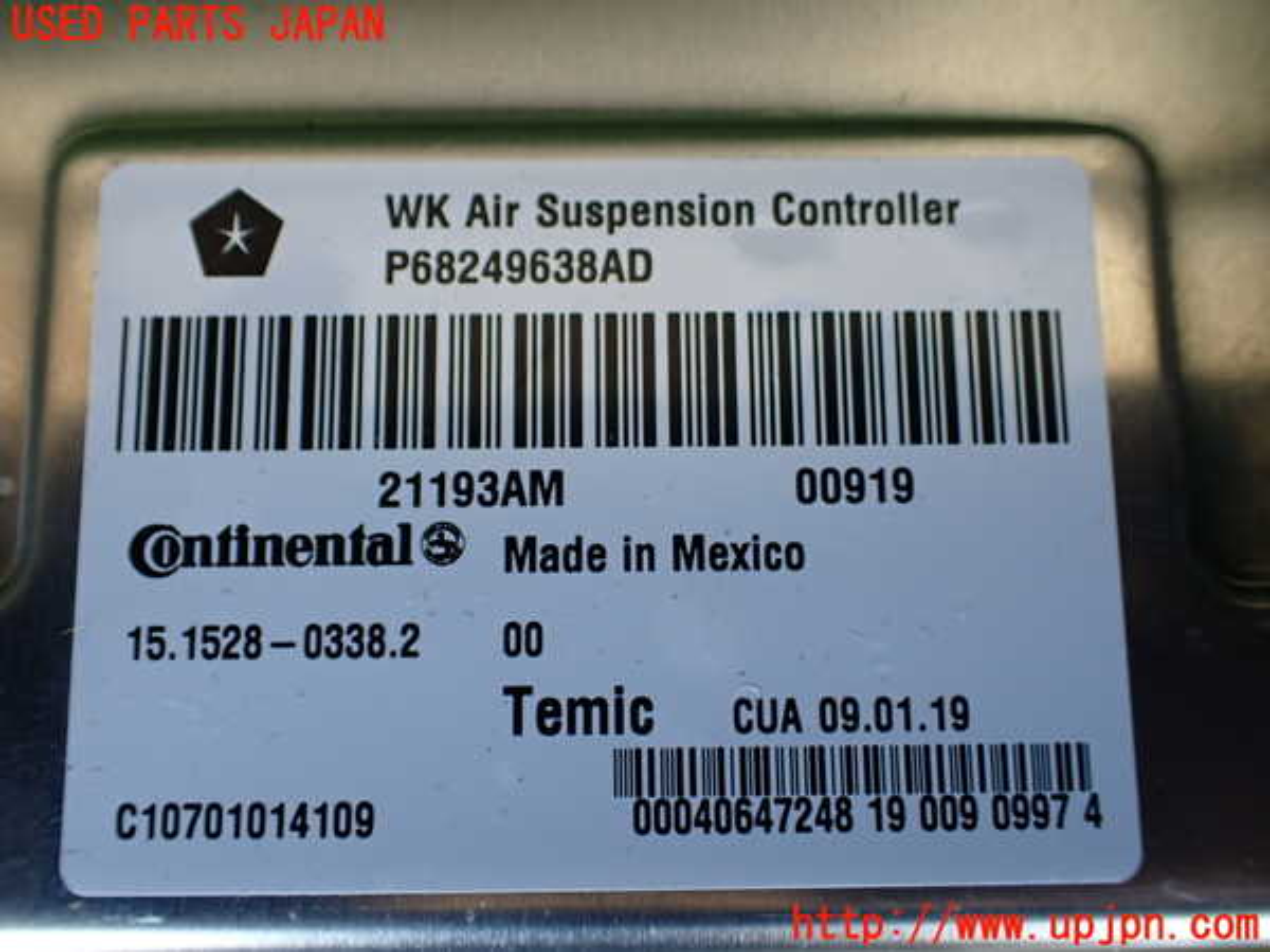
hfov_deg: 60.0
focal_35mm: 30
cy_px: 476
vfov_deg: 46.8
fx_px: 1101
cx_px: 635
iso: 250
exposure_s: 1/125
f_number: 2.3
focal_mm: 5.4
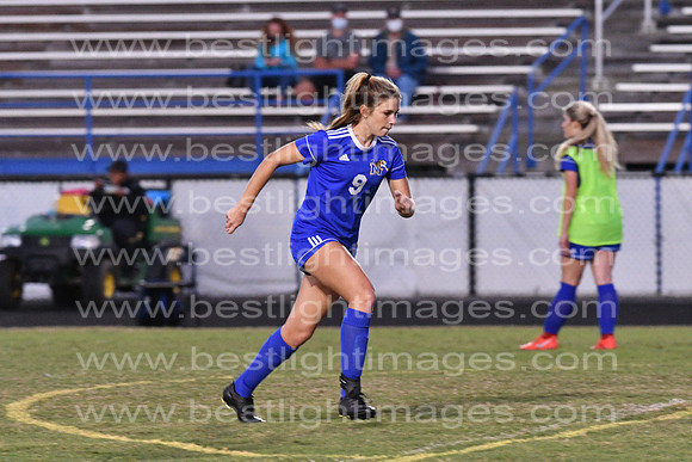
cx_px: 346
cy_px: 231
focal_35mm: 450
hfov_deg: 4.6
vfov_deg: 3.1
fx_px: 8652
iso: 6400
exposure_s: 1/250
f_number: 5
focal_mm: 300
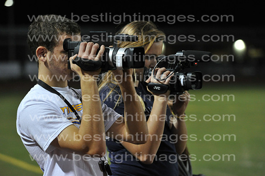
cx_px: 132
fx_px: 1177
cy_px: 88
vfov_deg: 8.6
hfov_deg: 12.8
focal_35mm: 160
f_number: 4.5
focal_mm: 160
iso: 5000
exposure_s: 1/200
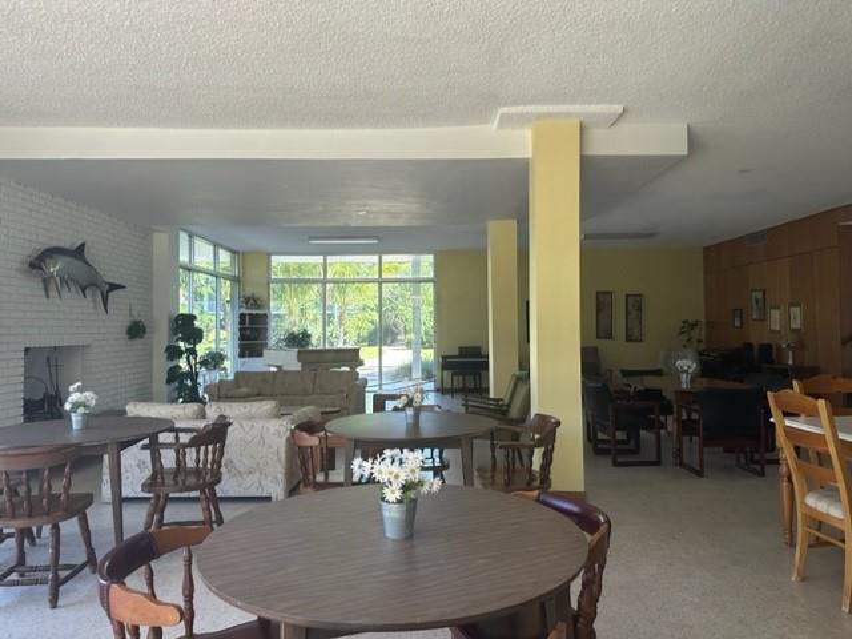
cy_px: 320
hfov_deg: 71.6
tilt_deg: +0.3
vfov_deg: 56.8
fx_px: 591
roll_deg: +0.5
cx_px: 426
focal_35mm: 24
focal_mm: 6.86
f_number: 1.78
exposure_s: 1/60
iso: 320
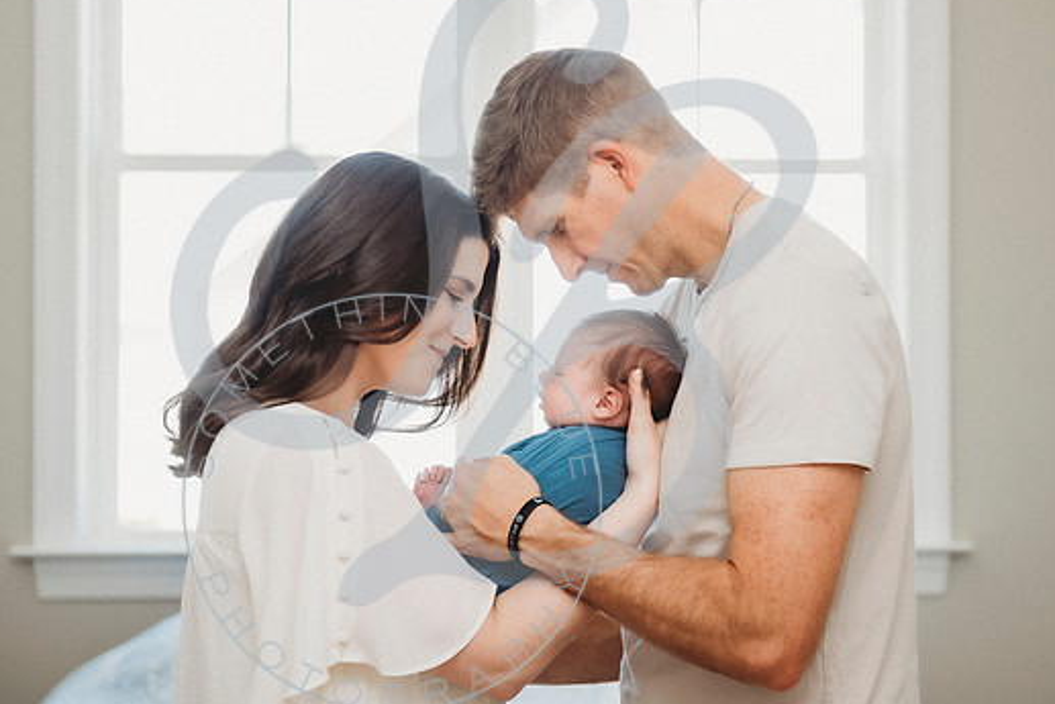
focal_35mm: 89
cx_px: 565
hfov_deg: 22.9
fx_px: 2609
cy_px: 288
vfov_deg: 15.4
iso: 500
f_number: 2.8
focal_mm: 70
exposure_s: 1/160
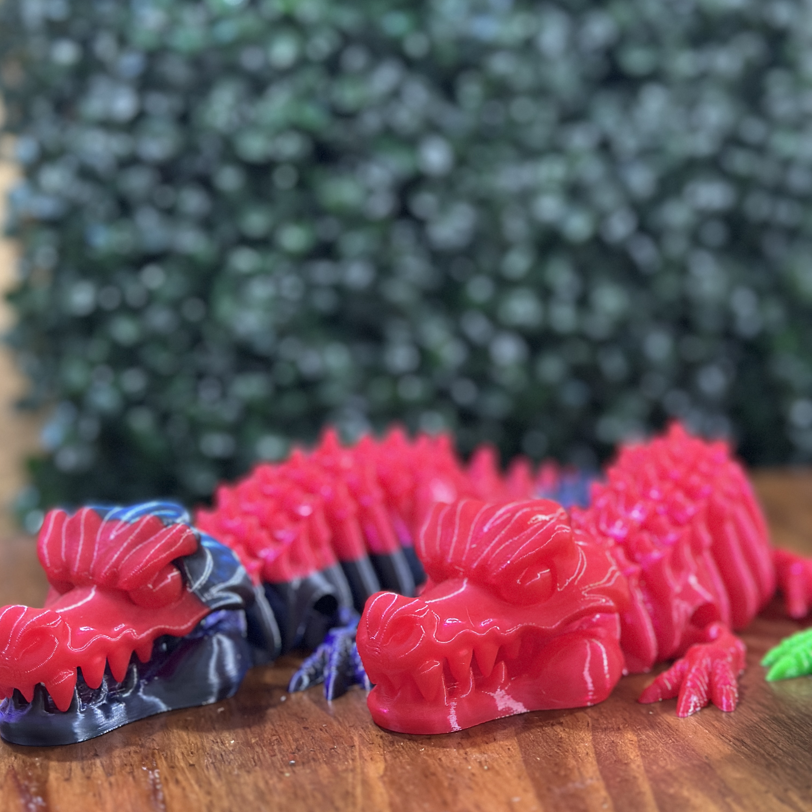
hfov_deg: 30.0
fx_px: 1513
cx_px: 403
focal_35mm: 57
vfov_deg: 30.0
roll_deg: +0.9
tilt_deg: -7.9
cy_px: 412
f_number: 1.78
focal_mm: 6.86
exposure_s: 1/33
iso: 640
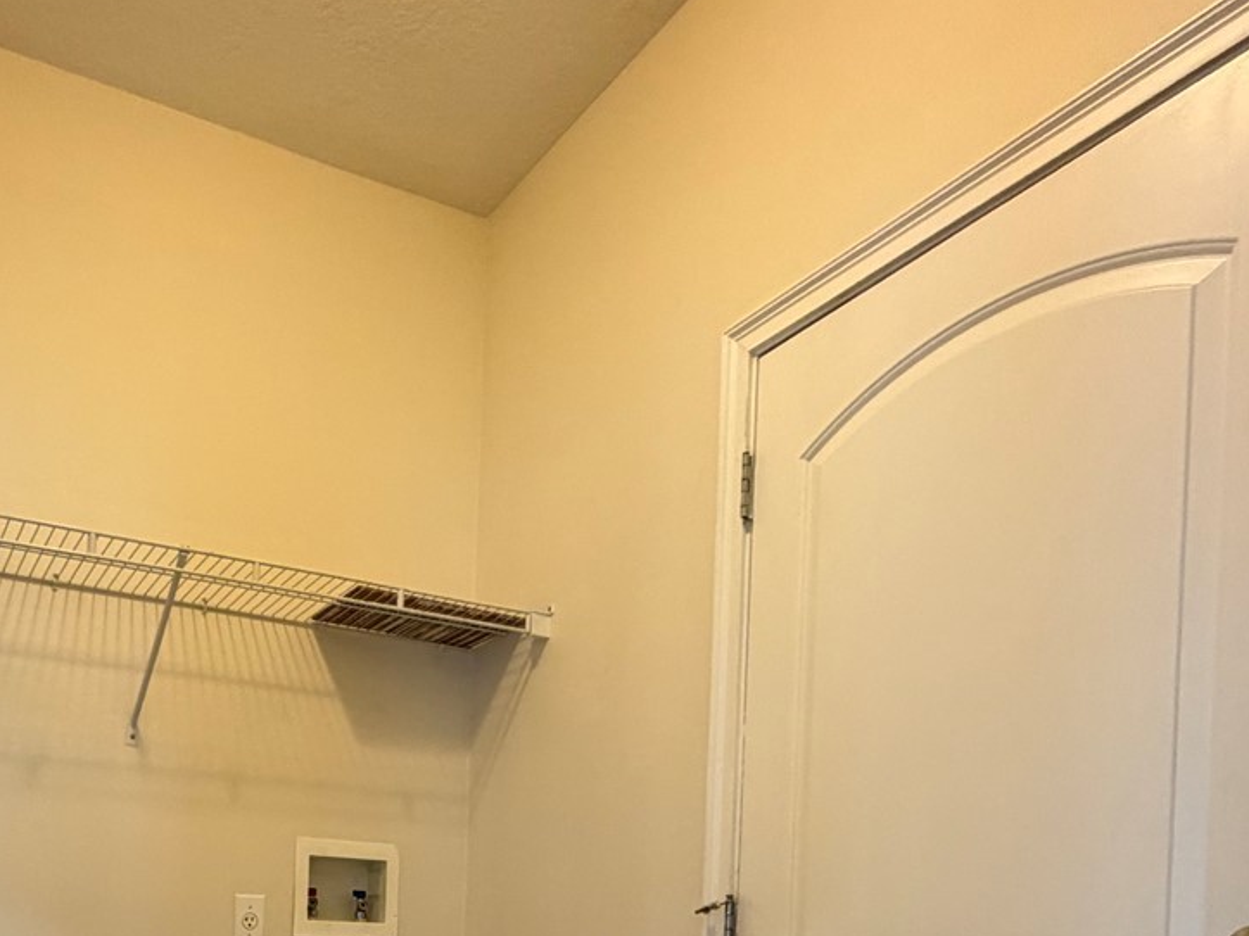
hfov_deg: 56.5
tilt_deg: -1.4
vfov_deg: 39.4
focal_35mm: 31
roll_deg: -1.6
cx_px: 370
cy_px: 960
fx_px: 1118
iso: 250
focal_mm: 2.22
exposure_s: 1/60
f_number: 2.2
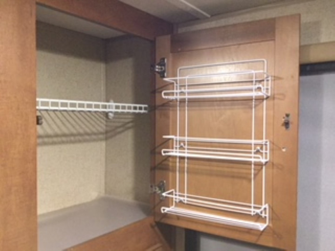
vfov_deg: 45.4
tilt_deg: -1.3
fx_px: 300
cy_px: 126
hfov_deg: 58.4
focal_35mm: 31
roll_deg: -1.5
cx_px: 168
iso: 320
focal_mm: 3.3
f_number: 2.4
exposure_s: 1/15
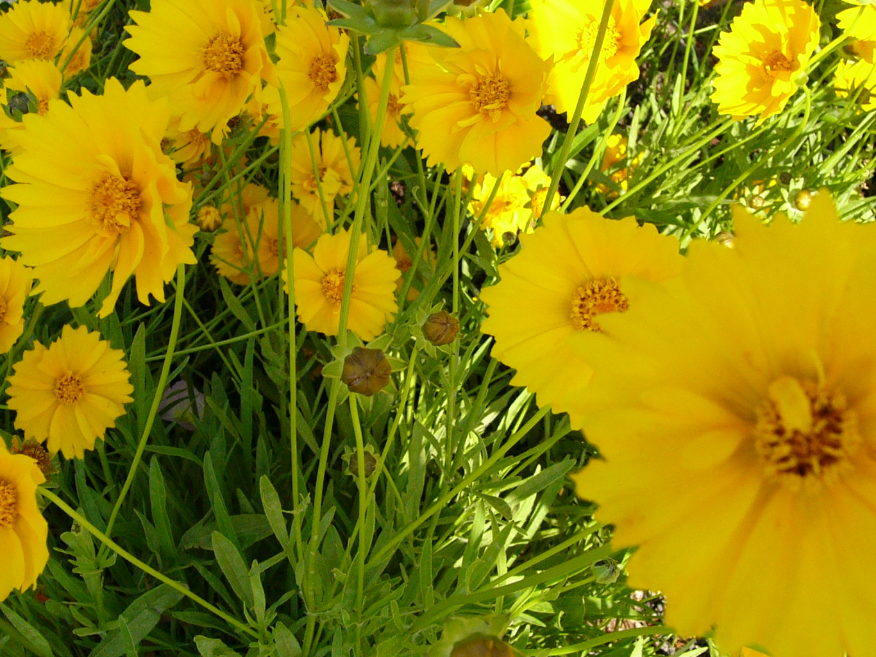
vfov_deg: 35.1
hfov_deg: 45.8
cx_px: 421
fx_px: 1037
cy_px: 345
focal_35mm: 41
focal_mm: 4.6
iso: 100
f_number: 4
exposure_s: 1/400
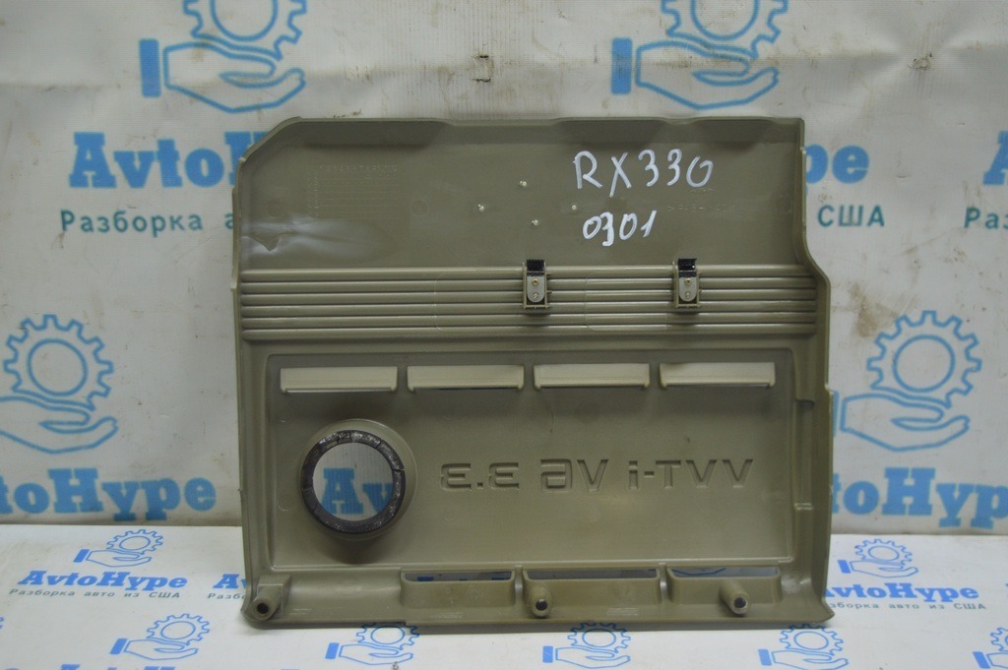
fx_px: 1301
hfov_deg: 42.4
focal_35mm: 46
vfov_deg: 28.9
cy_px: 335
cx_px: 504
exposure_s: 1/40
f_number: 4.2
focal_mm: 31
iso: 400
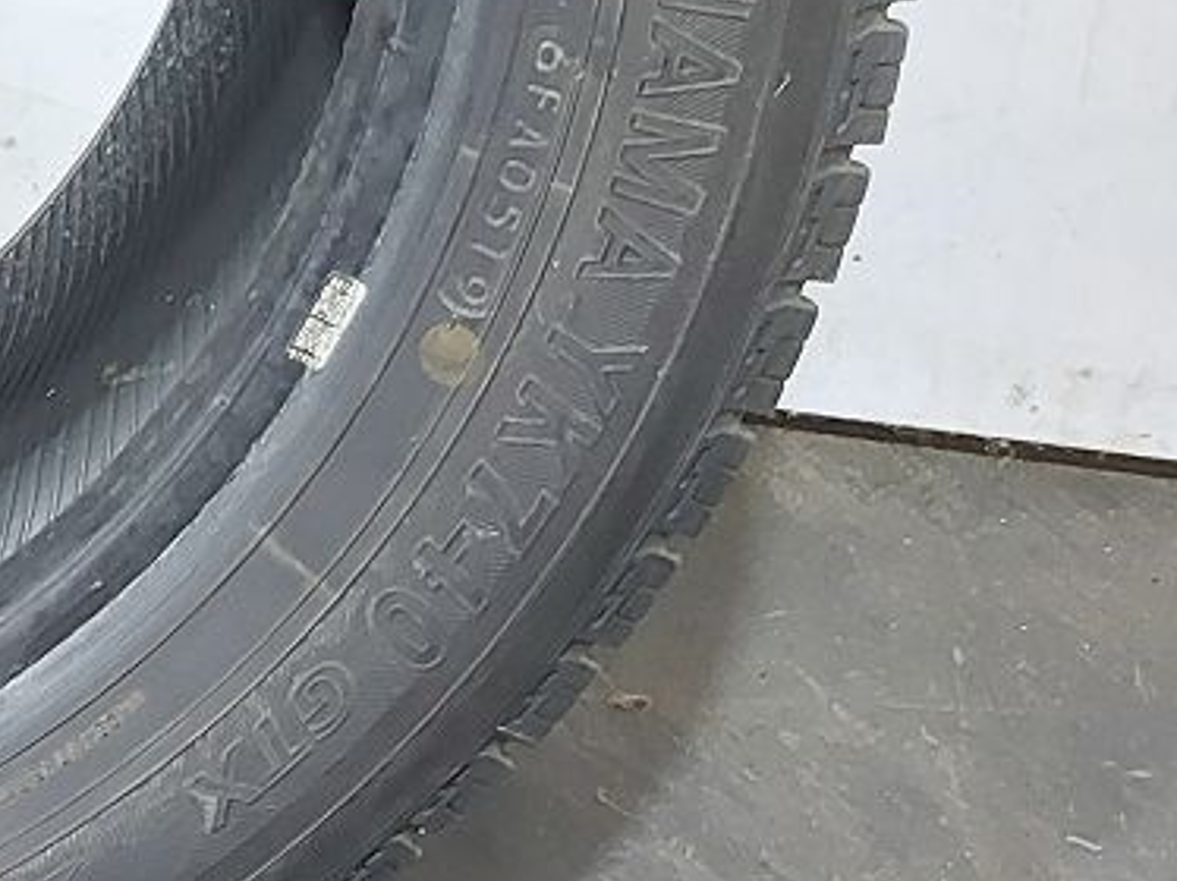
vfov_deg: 15.8
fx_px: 3024
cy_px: -220
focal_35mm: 89
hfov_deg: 18.9
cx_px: -669
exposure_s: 1/25
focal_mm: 5.23
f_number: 1.8
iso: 320
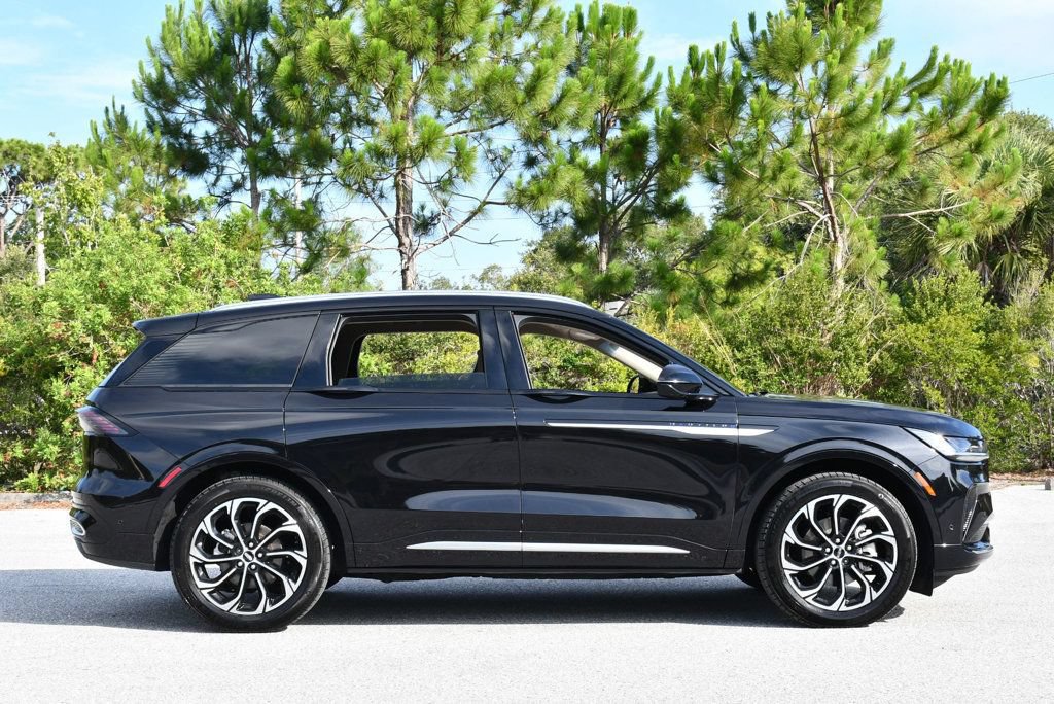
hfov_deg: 35.6
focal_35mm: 56
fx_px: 1640
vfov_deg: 24.2
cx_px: 527
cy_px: 352
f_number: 7.1
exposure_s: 1/250
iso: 200
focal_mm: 28
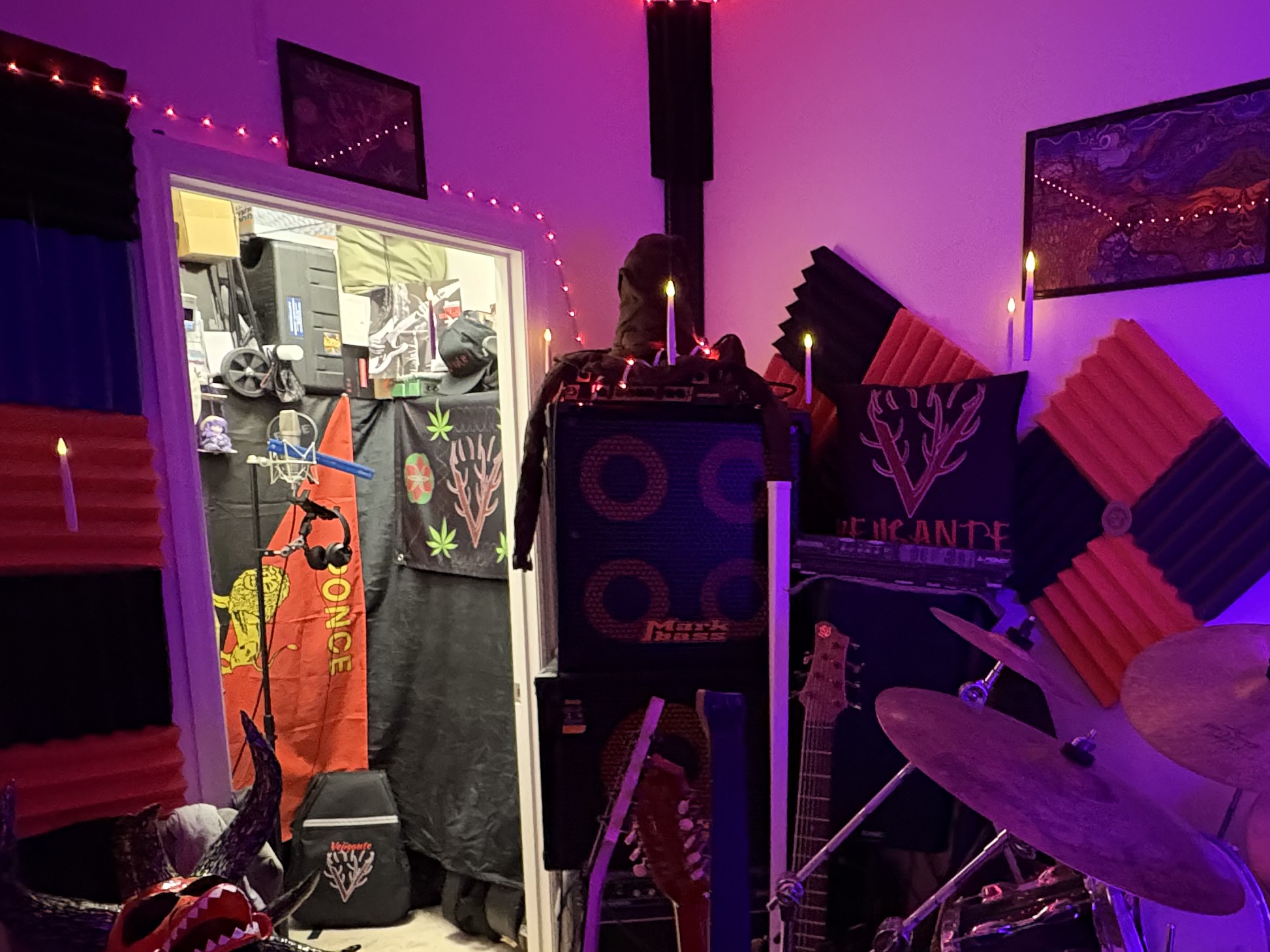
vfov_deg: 46.8
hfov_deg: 59.8
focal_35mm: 29
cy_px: 691
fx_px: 1064
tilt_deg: -10.8
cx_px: 878
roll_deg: -0.3
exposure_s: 1/30
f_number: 2.2
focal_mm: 2.22
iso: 1600
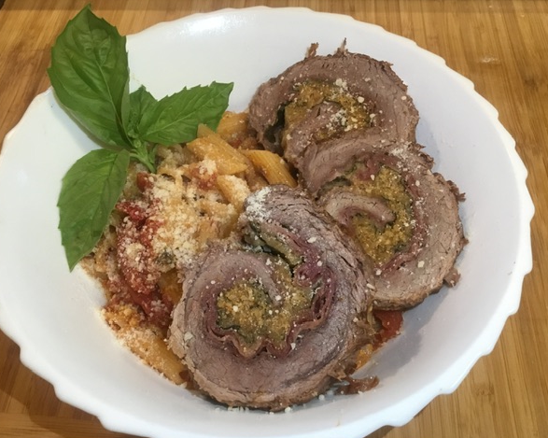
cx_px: 255
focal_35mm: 33
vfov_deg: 44.5
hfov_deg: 54.2
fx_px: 535
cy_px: 223
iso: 125
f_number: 2.4
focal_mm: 3.3
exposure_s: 1/30
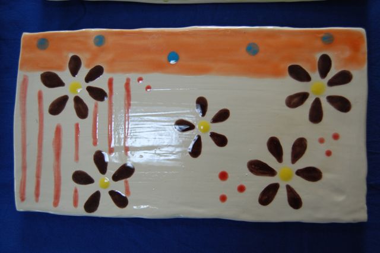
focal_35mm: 42
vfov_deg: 31.9
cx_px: 190
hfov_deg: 46.4
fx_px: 443
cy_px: 126
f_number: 4.5
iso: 400
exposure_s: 1/80
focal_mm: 28
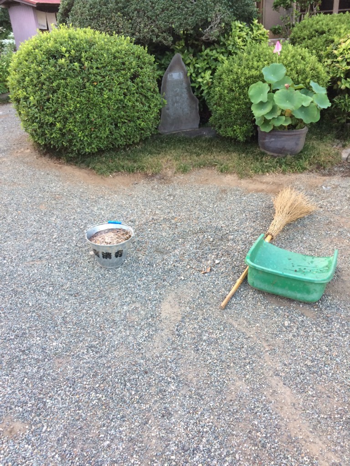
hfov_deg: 48.2
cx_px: 175
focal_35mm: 29
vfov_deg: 61.7
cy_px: 233
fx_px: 391
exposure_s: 1/40
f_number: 2.2
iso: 40
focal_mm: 4.15
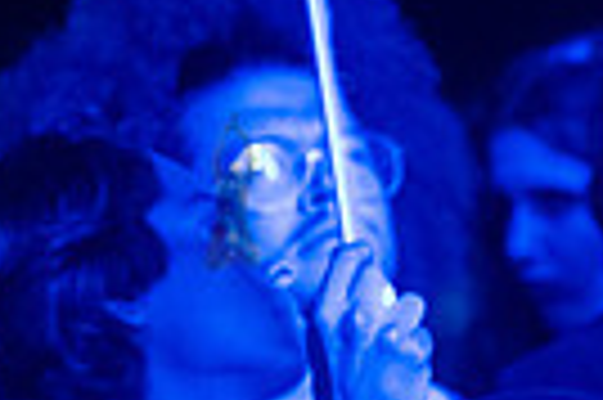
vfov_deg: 3.9
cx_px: 810
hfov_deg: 5.9
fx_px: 5805
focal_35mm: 347
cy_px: 407
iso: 6400
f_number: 3.2
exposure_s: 1/160
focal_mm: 80
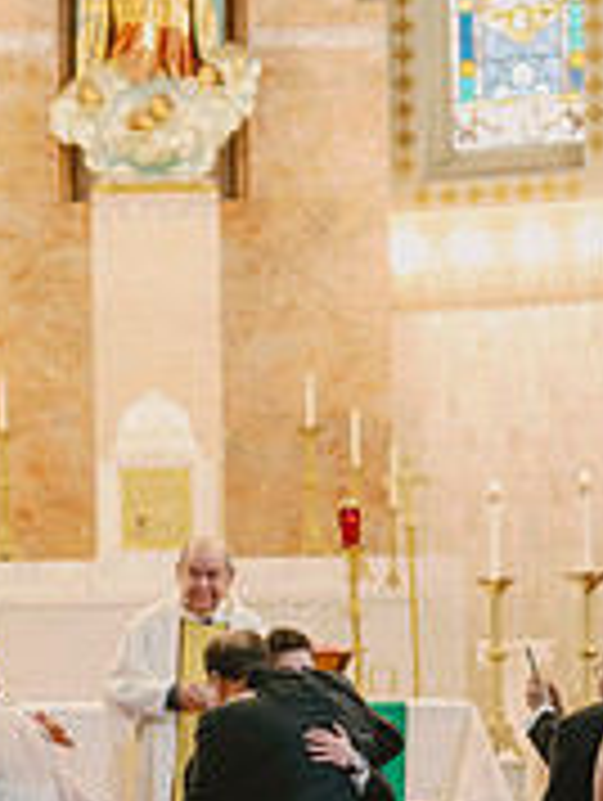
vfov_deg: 9.9
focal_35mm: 199
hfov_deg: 7.5
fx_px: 4611
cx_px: 180
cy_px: 423
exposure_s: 1/125
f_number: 2.8
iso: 2500
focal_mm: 82
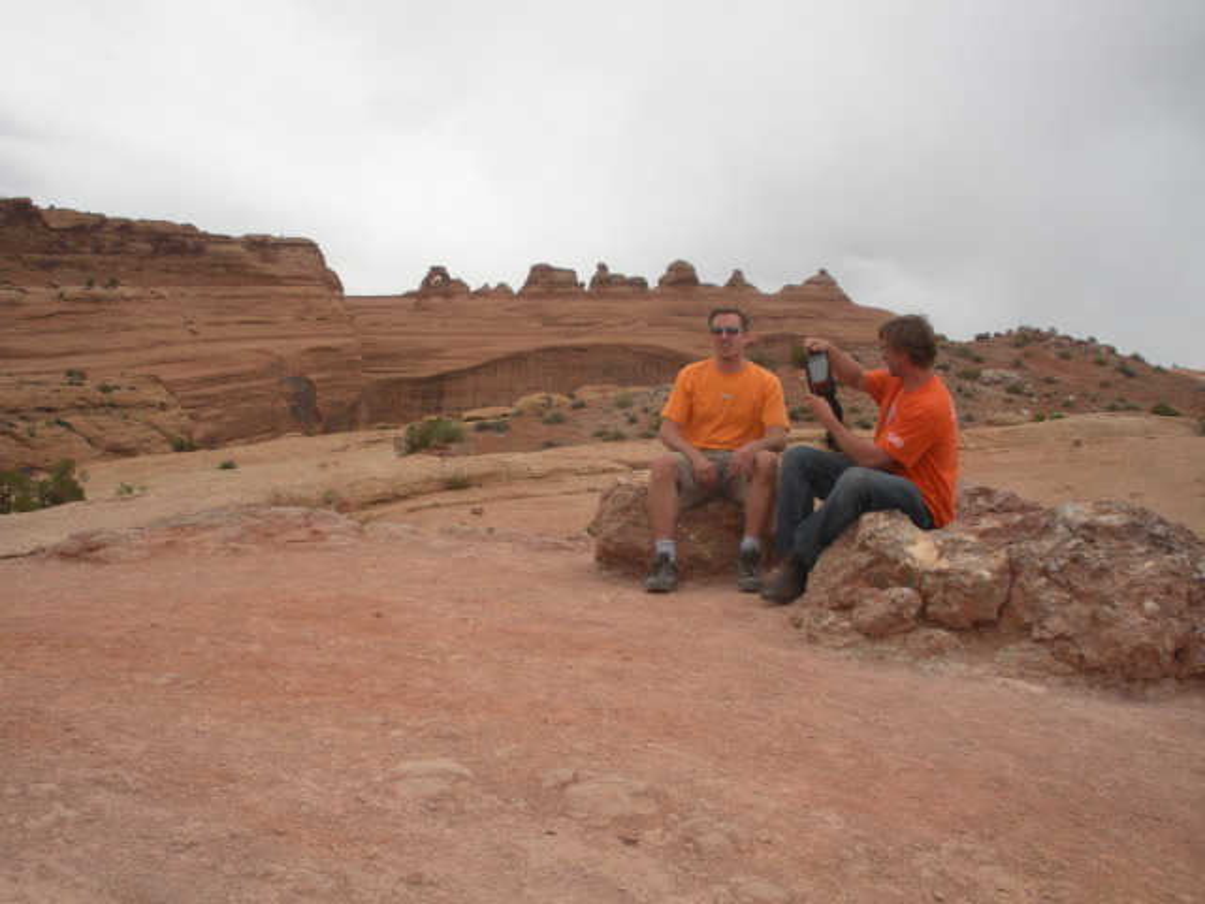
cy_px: 452
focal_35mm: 36
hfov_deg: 51.4
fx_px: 1253
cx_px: 602
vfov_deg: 39.7
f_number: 5.6
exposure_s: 1/487
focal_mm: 6.3
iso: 88
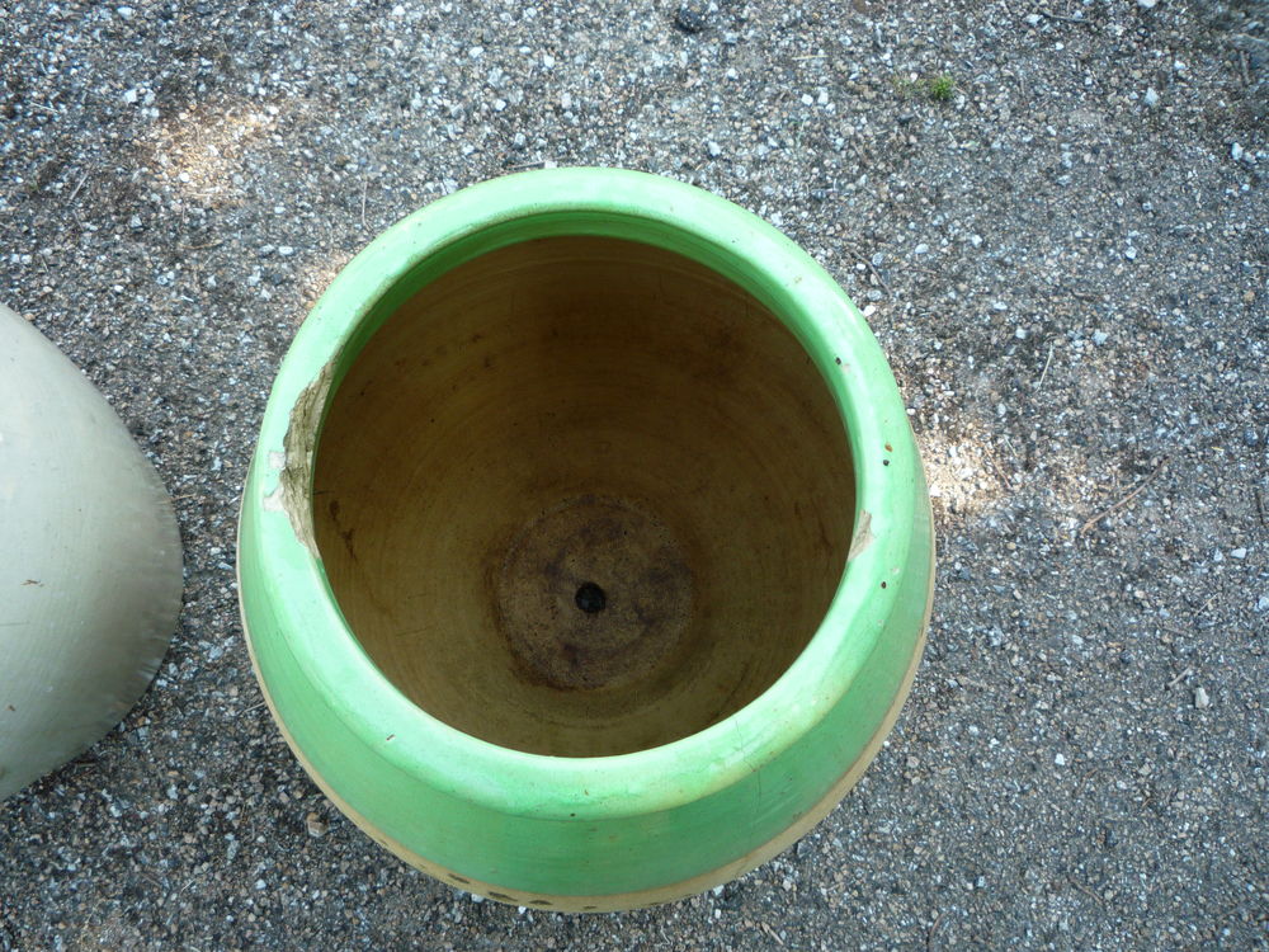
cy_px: 476
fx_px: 1100
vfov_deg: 46.8
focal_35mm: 30
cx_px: 634
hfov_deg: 60.0
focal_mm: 5.2
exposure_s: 1/50
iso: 100
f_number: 3.3
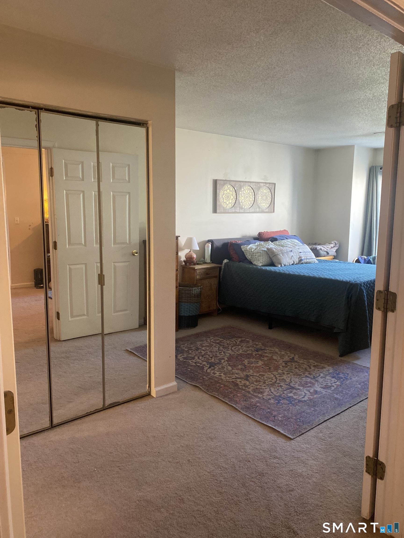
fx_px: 405
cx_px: 202
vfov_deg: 67.3
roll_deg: -1.7
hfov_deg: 53.1
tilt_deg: -7.2
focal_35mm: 26
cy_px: 269
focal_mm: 4.25
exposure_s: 1/60
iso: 320
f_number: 1.8
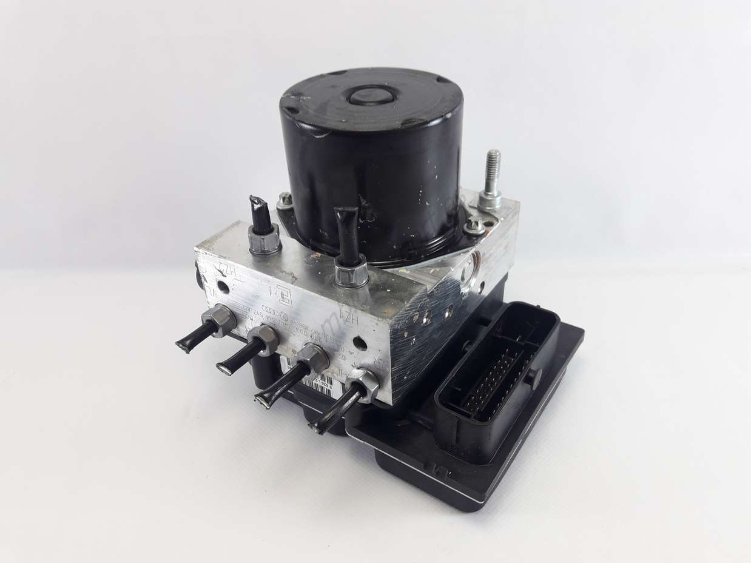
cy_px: 282
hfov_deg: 63.5
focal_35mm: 28
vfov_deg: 49.7
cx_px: 376
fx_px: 607
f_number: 1.9
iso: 50
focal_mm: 3.7
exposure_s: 1/33
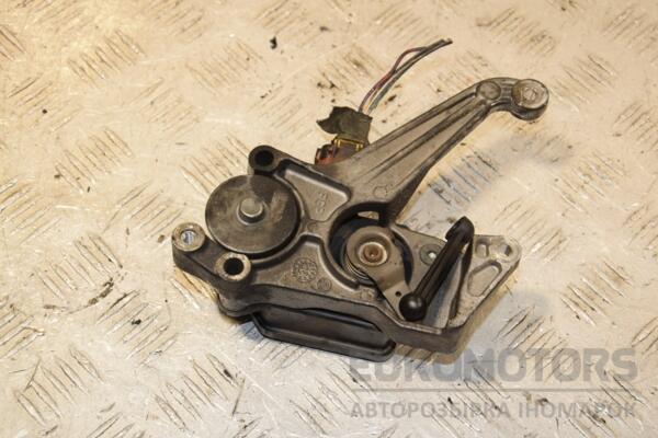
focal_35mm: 72
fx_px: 1316
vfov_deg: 18.9
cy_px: 219
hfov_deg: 28.1
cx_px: 329
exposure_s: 1/200
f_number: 7.1
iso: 800
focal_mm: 48
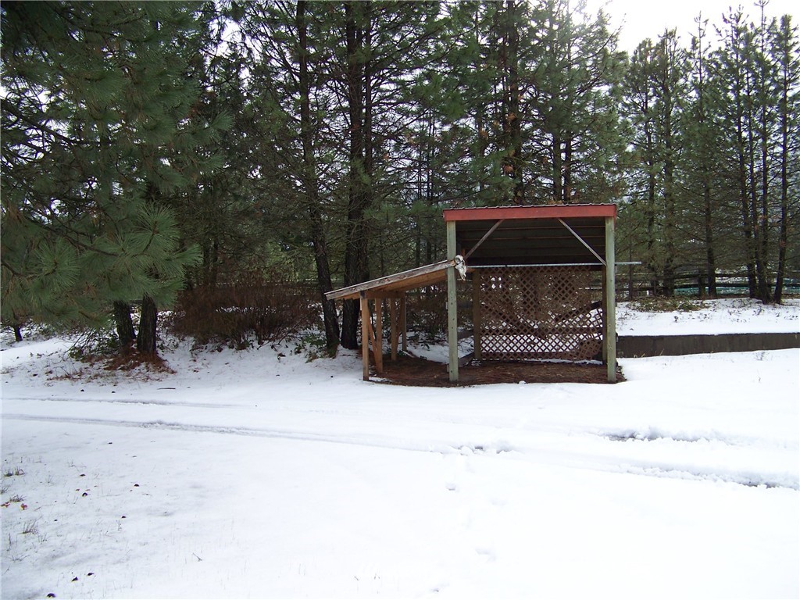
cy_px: 300
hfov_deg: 51.4
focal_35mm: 36
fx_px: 832
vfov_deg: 39.7
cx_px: 400
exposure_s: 1/200
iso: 64
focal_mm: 5.85
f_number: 2.8
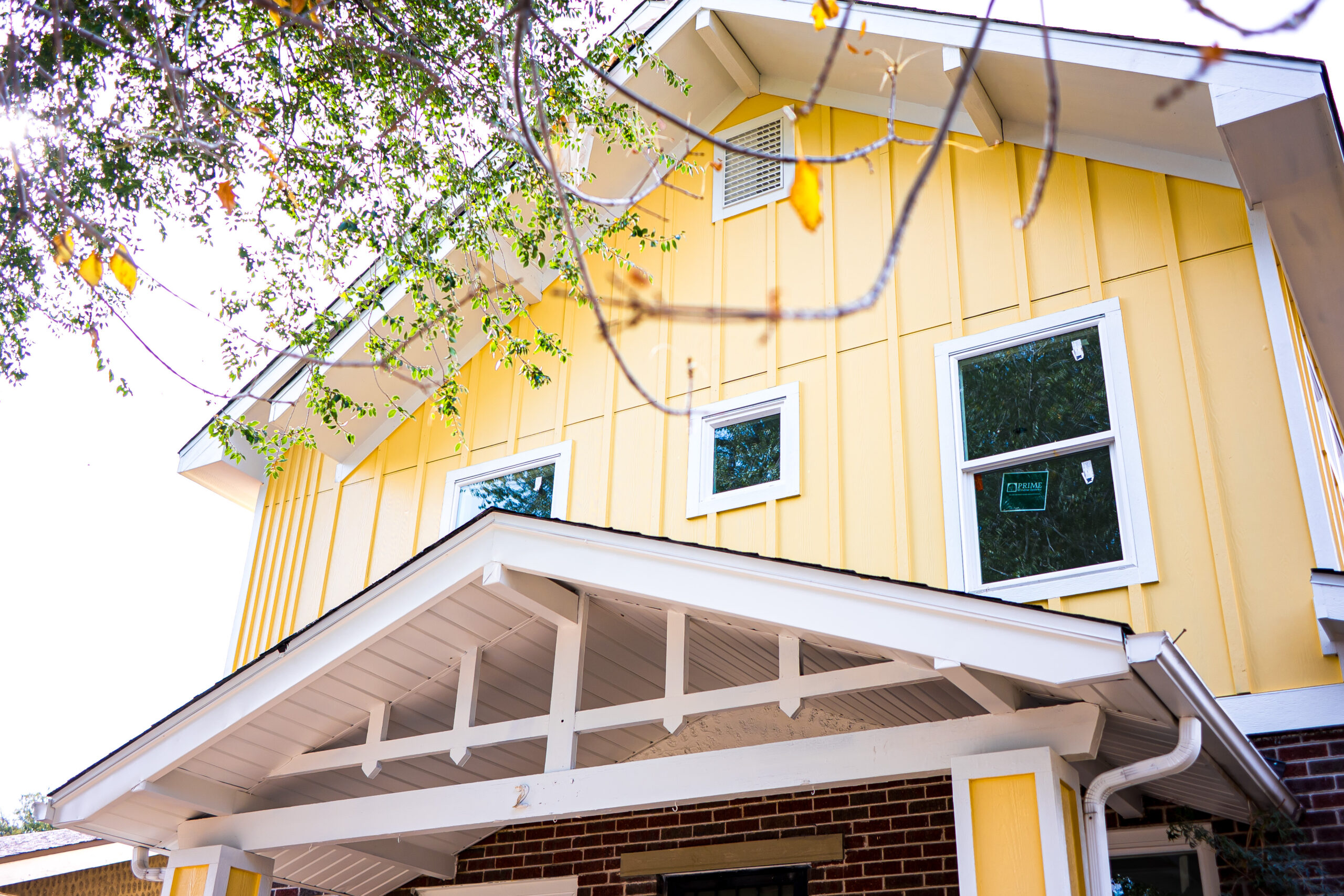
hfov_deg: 53.1
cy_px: 448
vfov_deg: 36.9
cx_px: 672
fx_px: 1344
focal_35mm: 36
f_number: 2
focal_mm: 24
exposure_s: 1/800
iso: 160
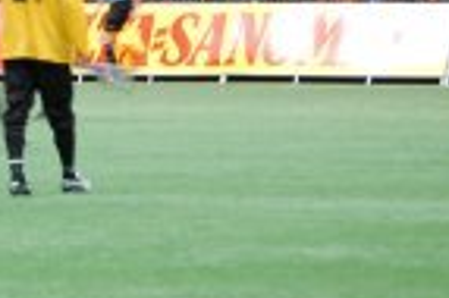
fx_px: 6540
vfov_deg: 2.6
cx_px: -31
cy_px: -138
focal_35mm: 525
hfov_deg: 3.9
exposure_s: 1/15
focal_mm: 100
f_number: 4.8
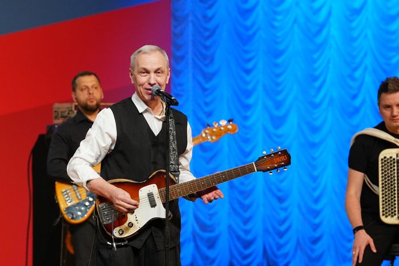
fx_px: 3325
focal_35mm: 300
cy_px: 133
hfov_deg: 6.9
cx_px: 200
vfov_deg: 4.6
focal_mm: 200
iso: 3200
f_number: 5.6
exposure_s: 1/200
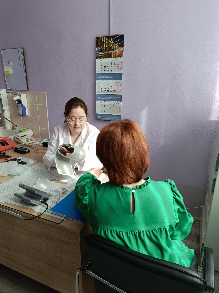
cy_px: 146
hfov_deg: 56.8
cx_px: 110
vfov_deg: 71.6
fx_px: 202
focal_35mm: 24
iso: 238
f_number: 1.65
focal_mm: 6.14
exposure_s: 1/100
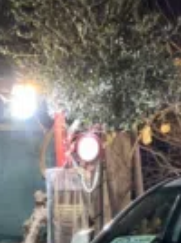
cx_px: 239
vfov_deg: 8.6
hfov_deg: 6.4
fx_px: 1609
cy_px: 254
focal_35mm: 230
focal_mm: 9
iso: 640
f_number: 2.8
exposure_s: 1/14
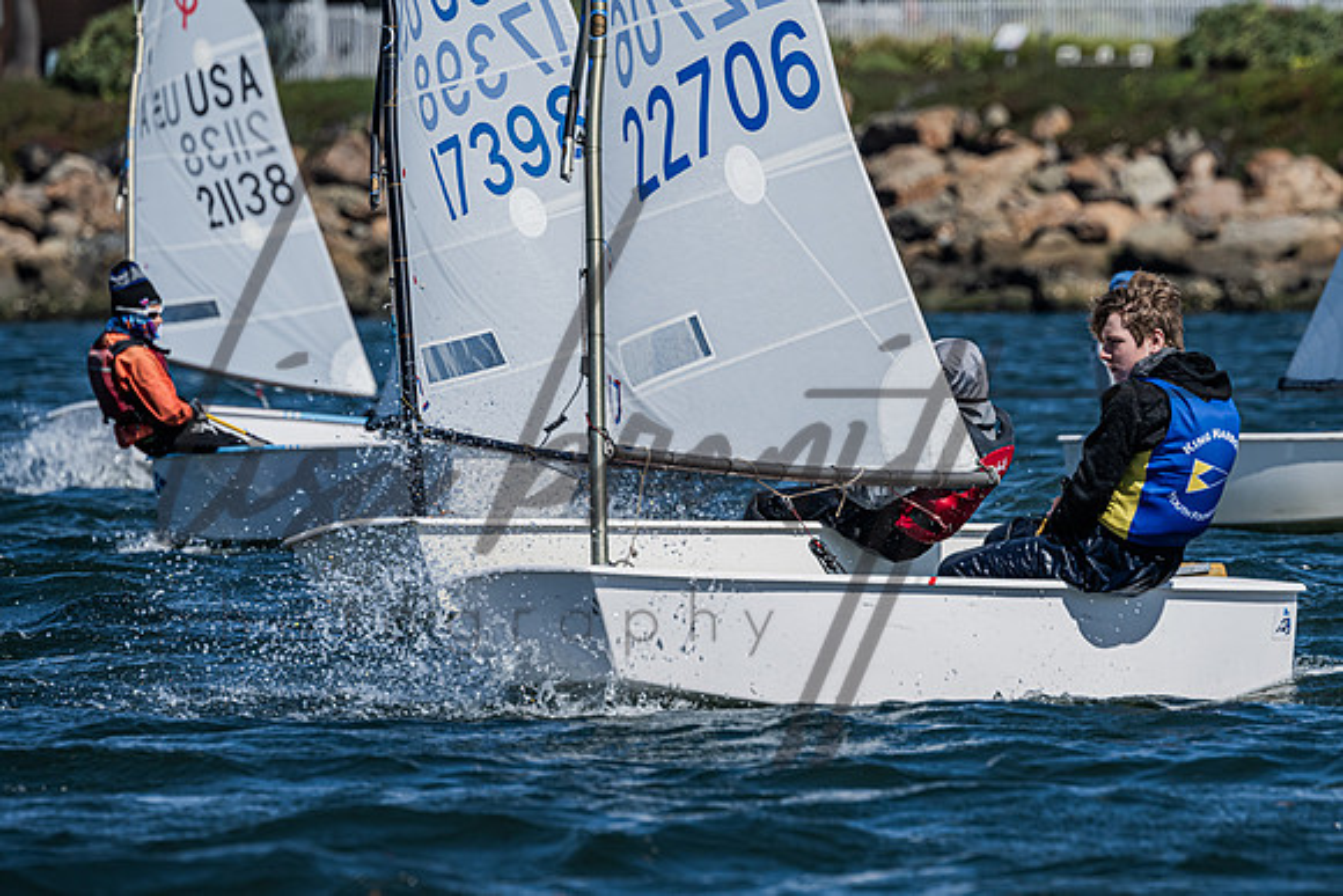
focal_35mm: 486
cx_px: 815
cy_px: 544
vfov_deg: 2.8
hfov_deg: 4.2
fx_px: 18121
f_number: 9
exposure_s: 1/1250
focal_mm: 400
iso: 320
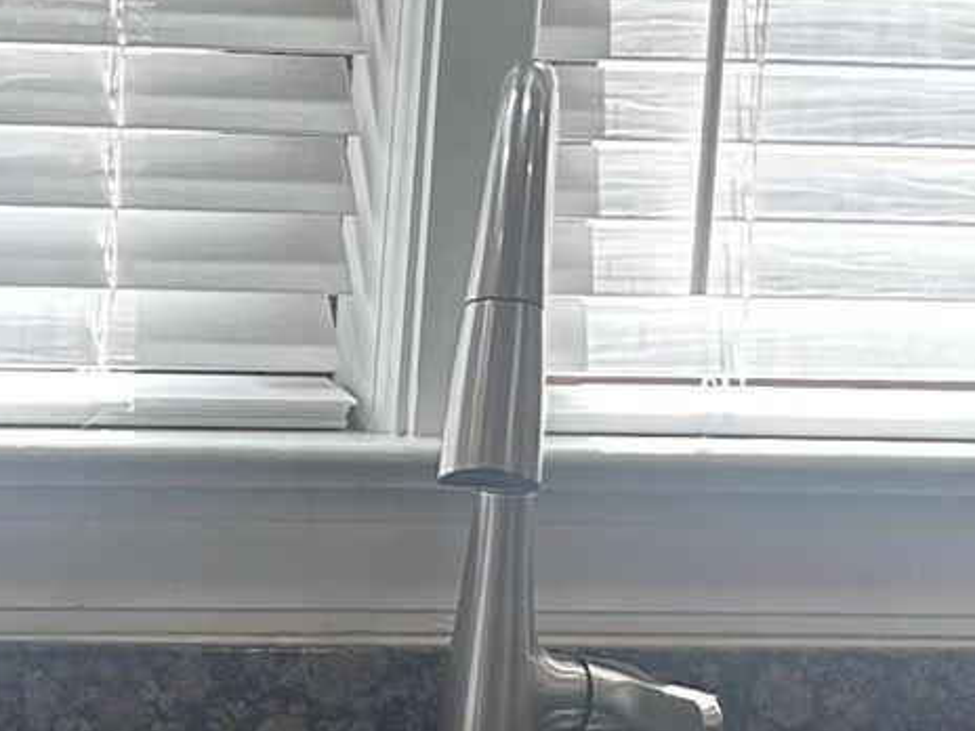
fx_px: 4845
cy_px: 647
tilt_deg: -9.3
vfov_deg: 8.6
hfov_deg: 11.2
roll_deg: -2.8
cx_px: -336
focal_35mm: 172
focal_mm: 5.7
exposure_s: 1/120
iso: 32
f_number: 1.5
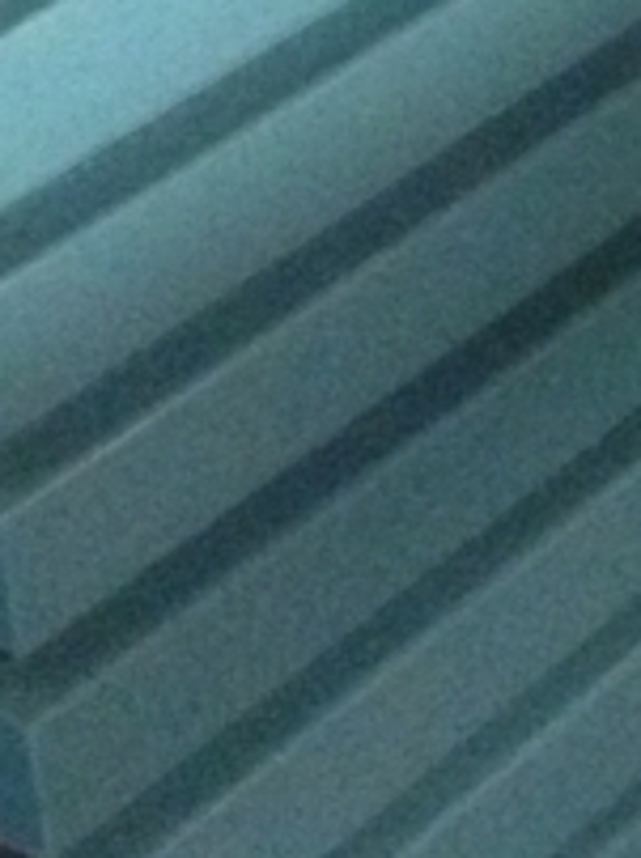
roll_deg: -1.6
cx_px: 1564
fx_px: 4132
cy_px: -799
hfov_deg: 8.1
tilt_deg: -22.9
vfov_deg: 10.9
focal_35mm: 167
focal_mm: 3.3
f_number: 2.4
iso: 320
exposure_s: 1/15
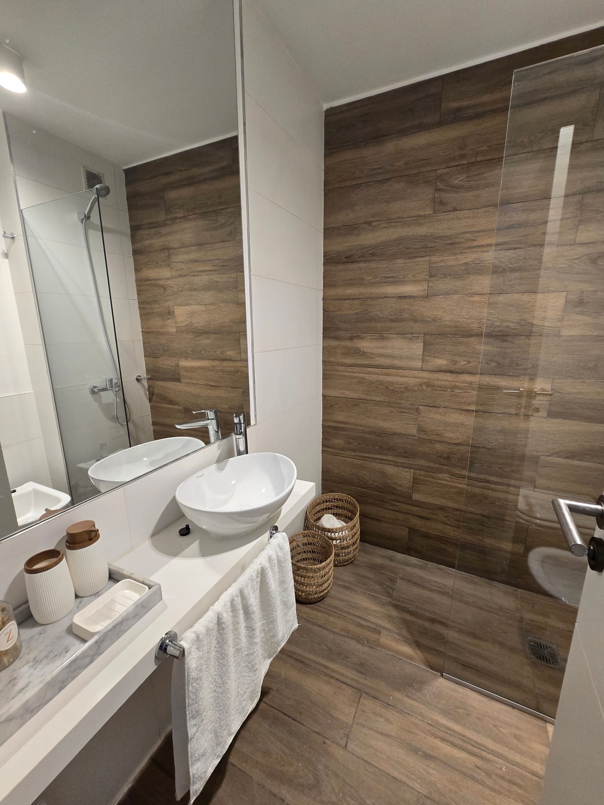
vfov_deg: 106.2
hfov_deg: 89.9
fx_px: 302
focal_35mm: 13
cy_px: 402
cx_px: 302
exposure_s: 1/50
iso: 320
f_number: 2.2
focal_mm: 2.2
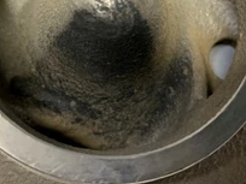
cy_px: 16
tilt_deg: -77.0
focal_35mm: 51
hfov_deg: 37.3
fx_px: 362
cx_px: 98
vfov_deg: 27.5
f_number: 1.8
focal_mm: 4.25
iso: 100
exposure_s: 1/79
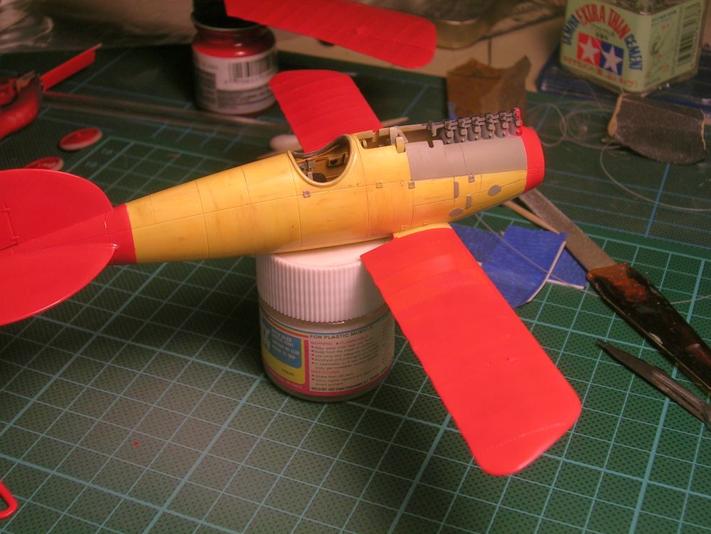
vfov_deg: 25.2
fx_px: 1192
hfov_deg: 33.2
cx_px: 353
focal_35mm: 58
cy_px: 263
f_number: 3.4
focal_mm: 8.6
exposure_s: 1/80.3
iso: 50
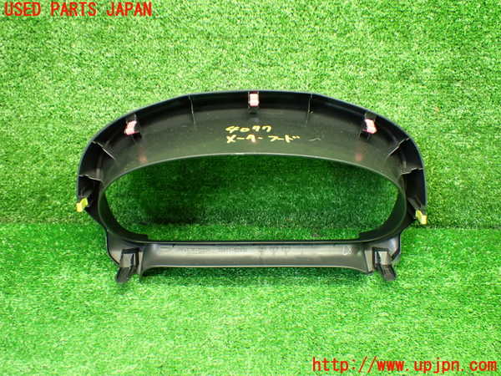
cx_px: 250
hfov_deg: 49.0
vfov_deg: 37.7
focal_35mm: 38
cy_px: 188
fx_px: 550
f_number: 2.7
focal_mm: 6.83
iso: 800
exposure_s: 1/40
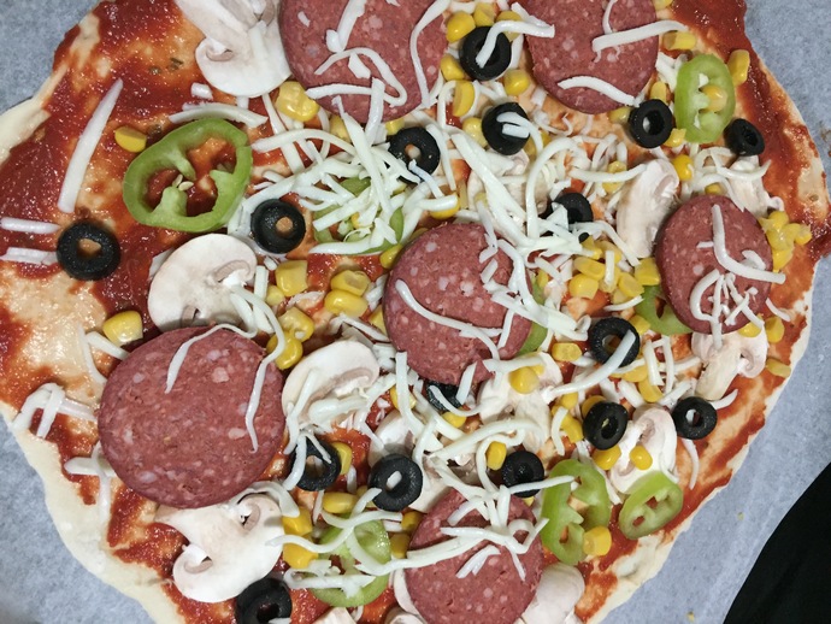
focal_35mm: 29
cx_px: 416
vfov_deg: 48.3
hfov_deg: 61.6
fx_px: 696
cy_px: 312
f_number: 2.2
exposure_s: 1/20
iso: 250
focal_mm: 4.15
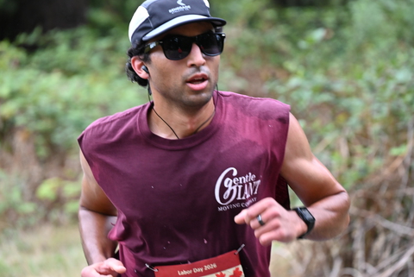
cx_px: 214
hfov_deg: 9.0
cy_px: 129
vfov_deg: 6.0
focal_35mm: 229
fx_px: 2636
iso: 2200
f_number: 6.3
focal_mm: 200
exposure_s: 1/250
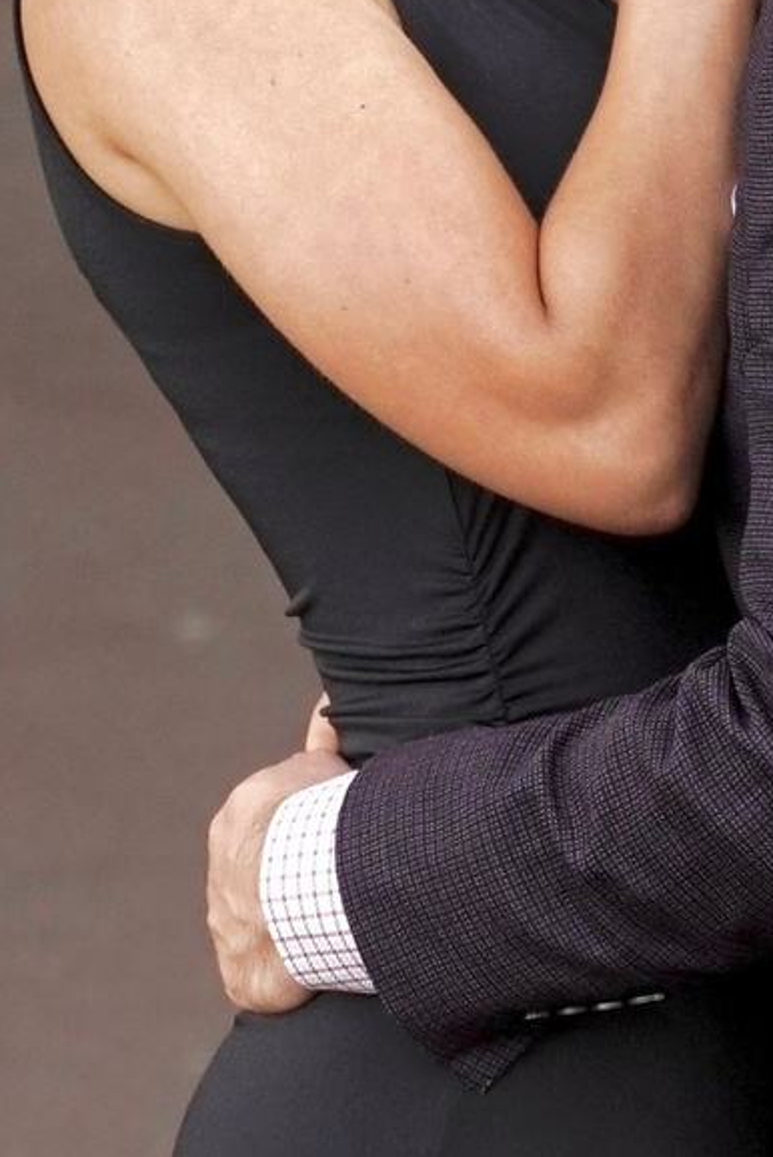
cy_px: 132
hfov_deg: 4.7
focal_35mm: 292
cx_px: 669
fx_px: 9393
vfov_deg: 7.0
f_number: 2.8
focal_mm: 44
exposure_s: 1/400
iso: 320
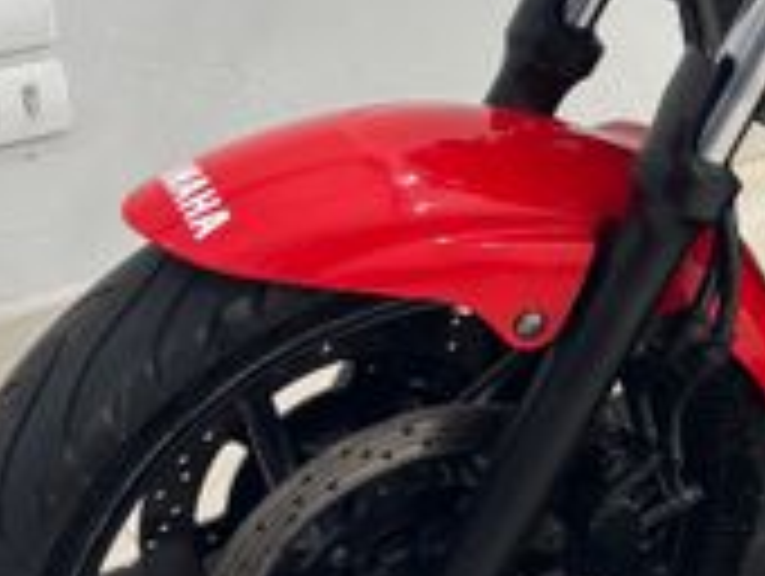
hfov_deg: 24.7
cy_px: -40
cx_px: 891
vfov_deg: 19.7
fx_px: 1593
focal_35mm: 72
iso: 125
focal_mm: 5.96
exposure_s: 1/120
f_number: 1.6
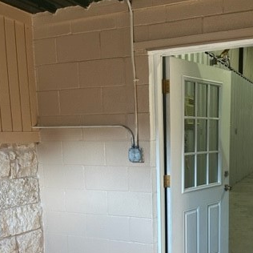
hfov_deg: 38.5
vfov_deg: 38.5
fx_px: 356
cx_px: 177
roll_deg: +0.9
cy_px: 179
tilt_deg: -7.5
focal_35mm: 43
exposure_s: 1/112
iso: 250
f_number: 1.78
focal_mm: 6.86
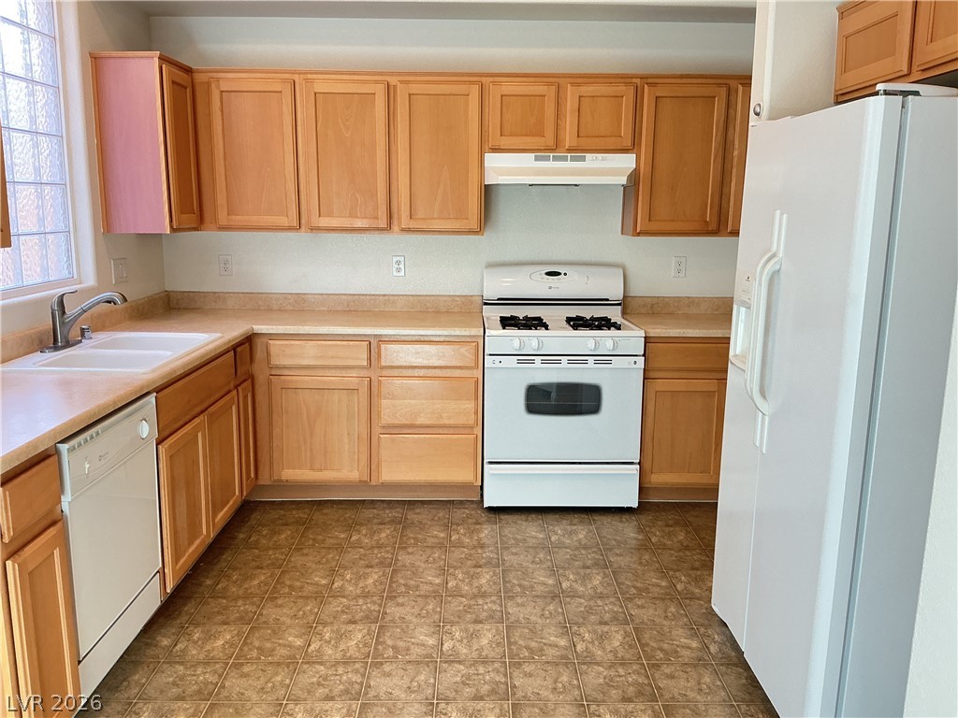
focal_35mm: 29
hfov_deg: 61.7
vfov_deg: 48.2
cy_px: 359
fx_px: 803
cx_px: 479
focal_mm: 3
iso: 50
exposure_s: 1/60
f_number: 1.8
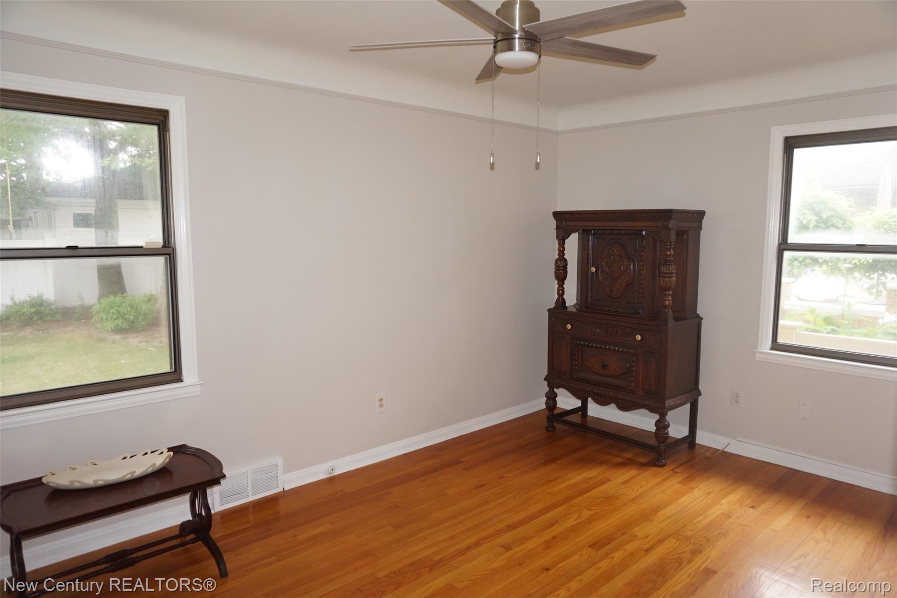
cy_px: 299
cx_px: 448
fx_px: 598
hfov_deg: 73.7
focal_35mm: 24
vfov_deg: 53.1
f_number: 4
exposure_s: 1/160
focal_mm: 16
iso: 500
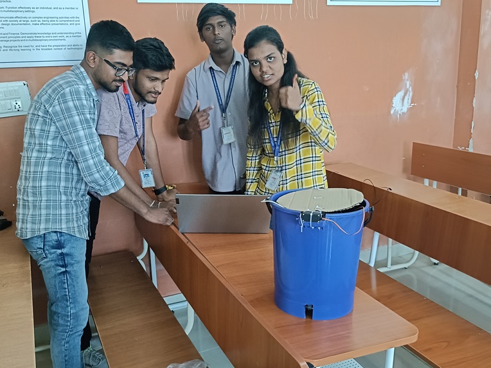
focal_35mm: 33
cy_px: 184
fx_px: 468
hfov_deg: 55.4
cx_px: 246
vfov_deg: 42.9
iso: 3118
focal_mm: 4.7
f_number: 1.7
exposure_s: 1/99.9
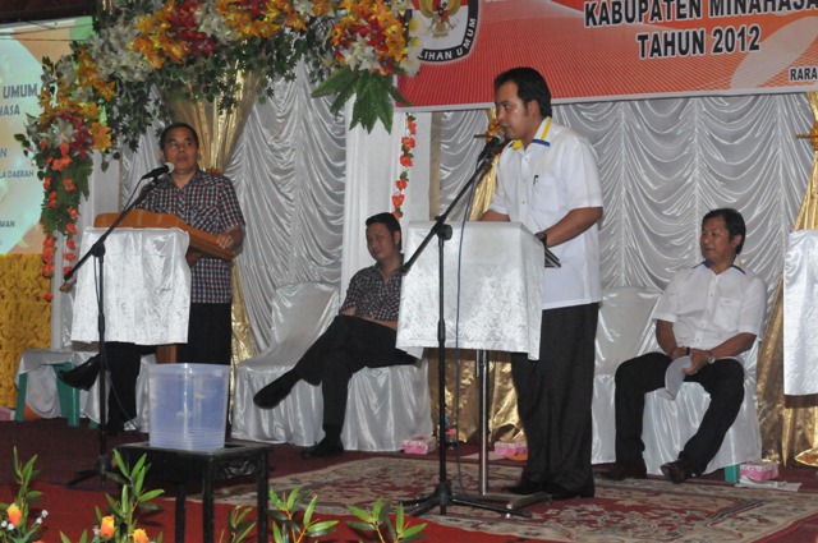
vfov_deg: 19.7
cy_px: 272
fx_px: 1566
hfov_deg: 29.3
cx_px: 409
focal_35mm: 69
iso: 3200
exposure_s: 1/60
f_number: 10
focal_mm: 46
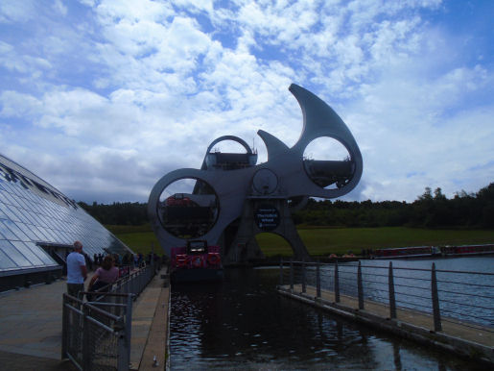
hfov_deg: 67.3
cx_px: 247
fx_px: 371
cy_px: 186
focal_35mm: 26
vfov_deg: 53.0
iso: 100
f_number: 8
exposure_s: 1/800
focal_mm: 4.6
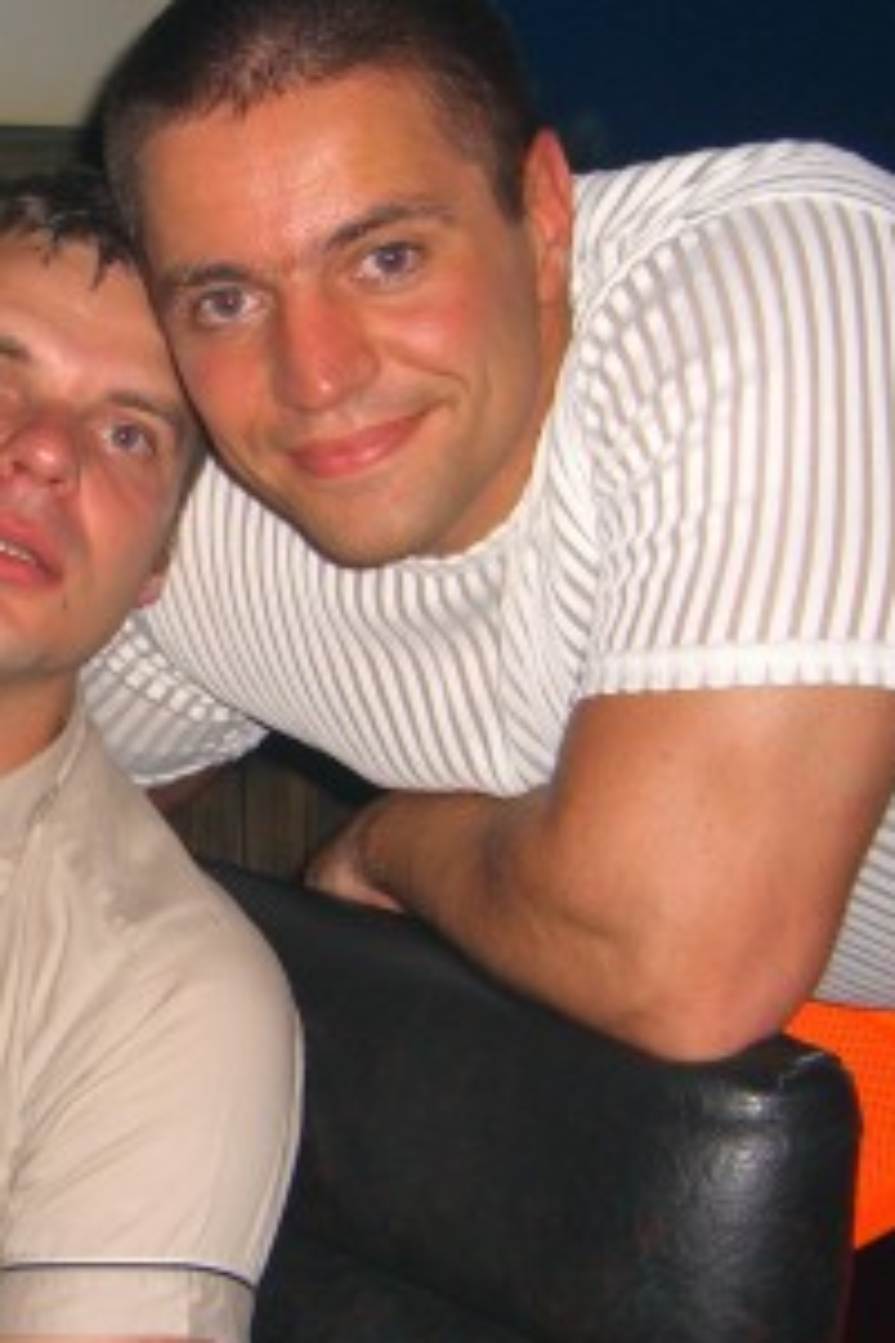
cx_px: 13
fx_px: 2946
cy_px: 828
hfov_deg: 16.9
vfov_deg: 25.6
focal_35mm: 79
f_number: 2.8
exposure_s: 1/60
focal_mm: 7.9
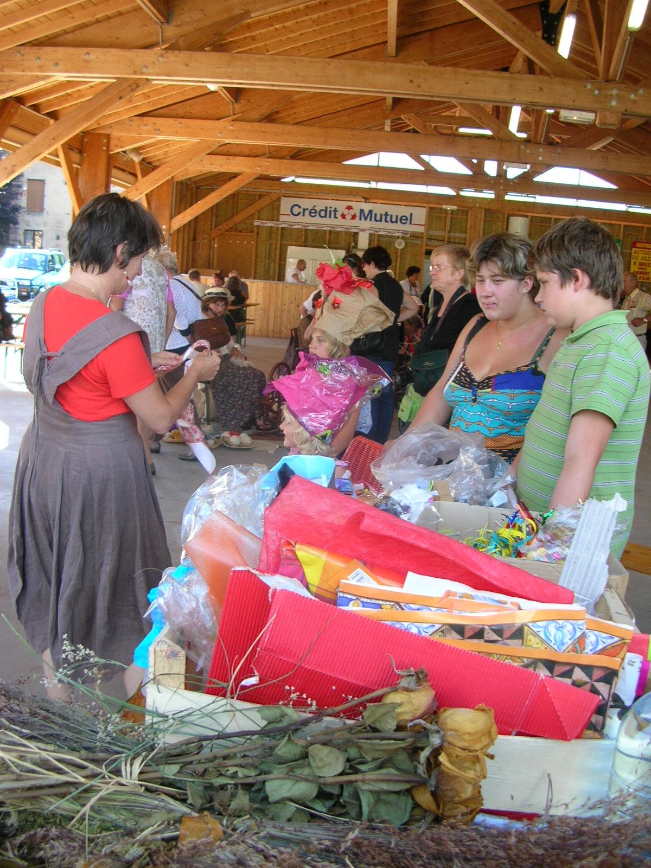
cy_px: 434
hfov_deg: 40.7
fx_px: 878
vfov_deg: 52.6
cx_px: 326
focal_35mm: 35
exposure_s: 1/74
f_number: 2.8
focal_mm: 5.8
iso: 50
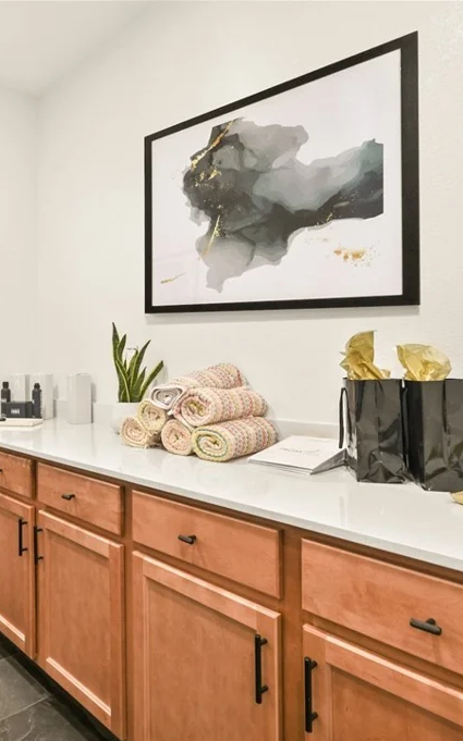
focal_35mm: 23
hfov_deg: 50.4
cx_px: 108
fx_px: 465
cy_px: 370
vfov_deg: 77.2
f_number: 9
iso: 250
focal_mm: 10
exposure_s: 1
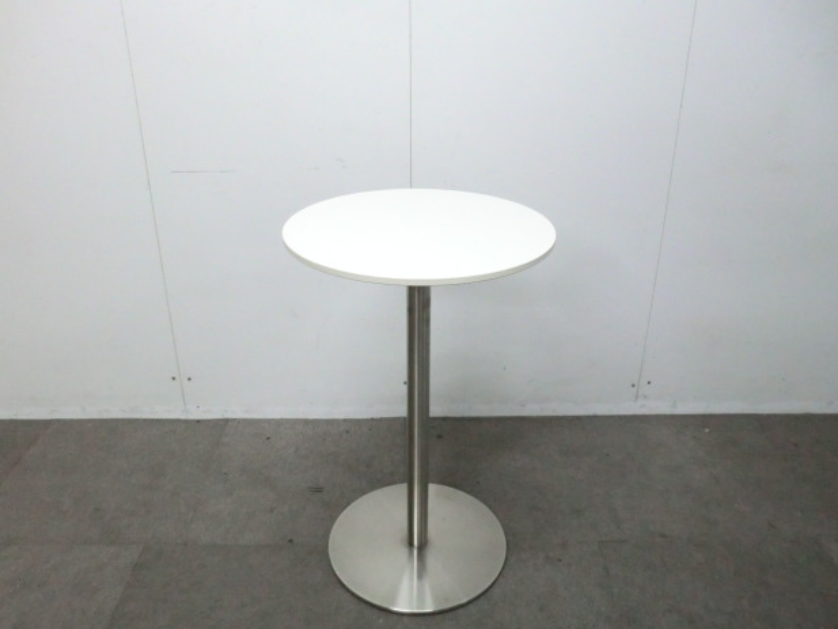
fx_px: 678
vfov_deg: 49.8
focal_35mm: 28
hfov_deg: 63.4
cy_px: 304
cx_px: 418
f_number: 3.2
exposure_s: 1/60
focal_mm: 4.9
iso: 500
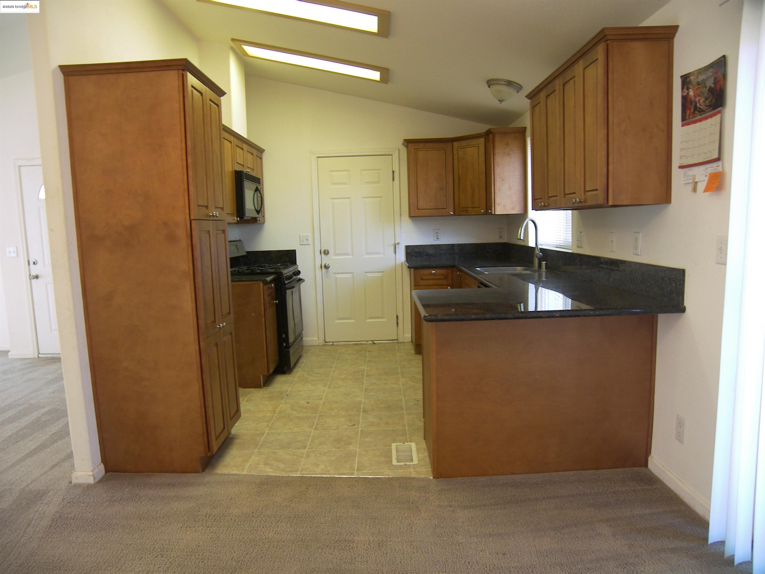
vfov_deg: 56.8
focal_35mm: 24
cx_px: 382
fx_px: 530
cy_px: 287
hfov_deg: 71.6
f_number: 2.8
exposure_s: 1/8
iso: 50
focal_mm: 5
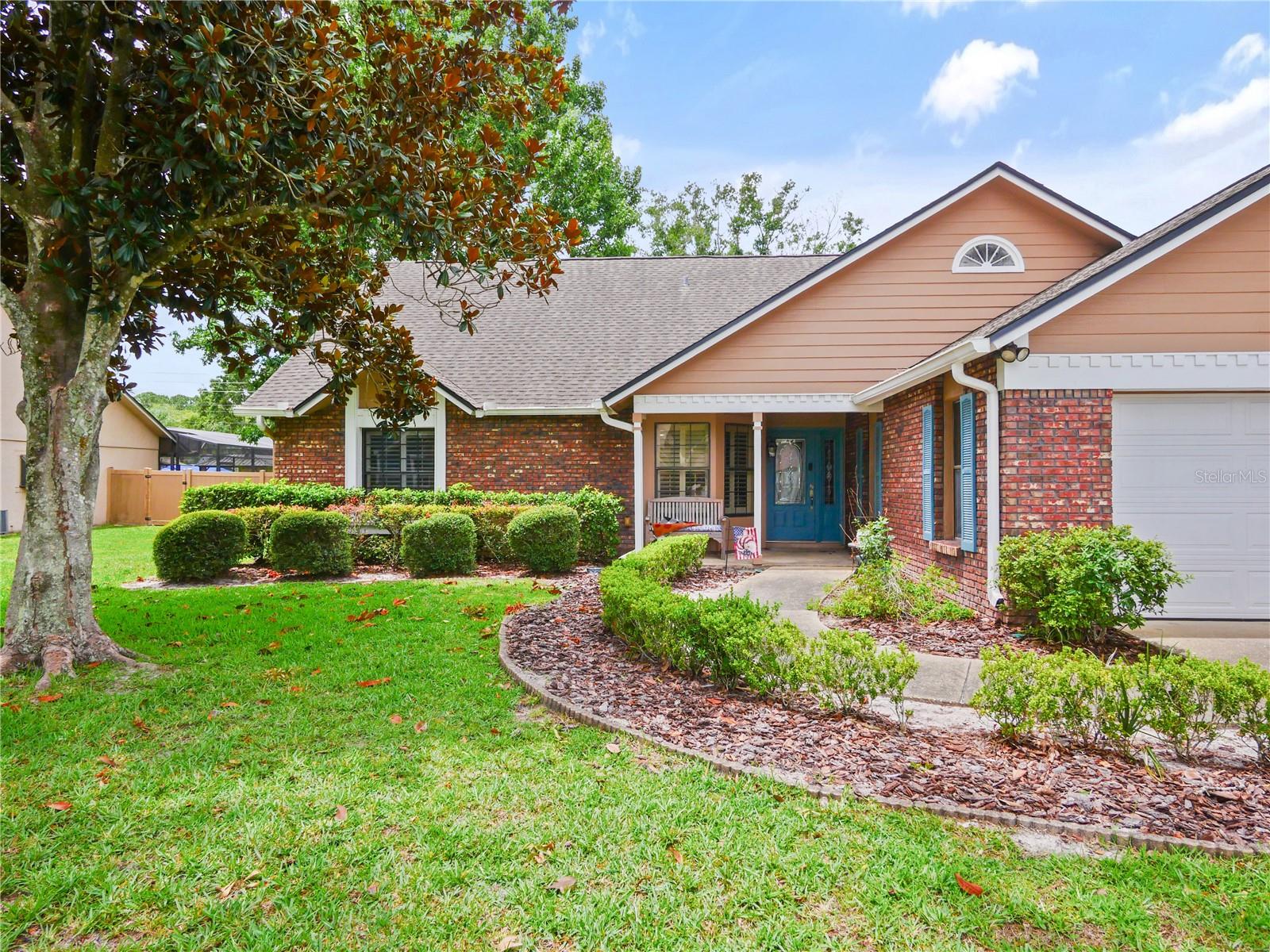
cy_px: 476
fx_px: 734
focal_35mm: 20
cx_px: 635
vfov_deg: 66.0
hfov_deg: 81.7
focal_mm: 10
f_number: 7.1
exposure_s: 1/320
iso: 200
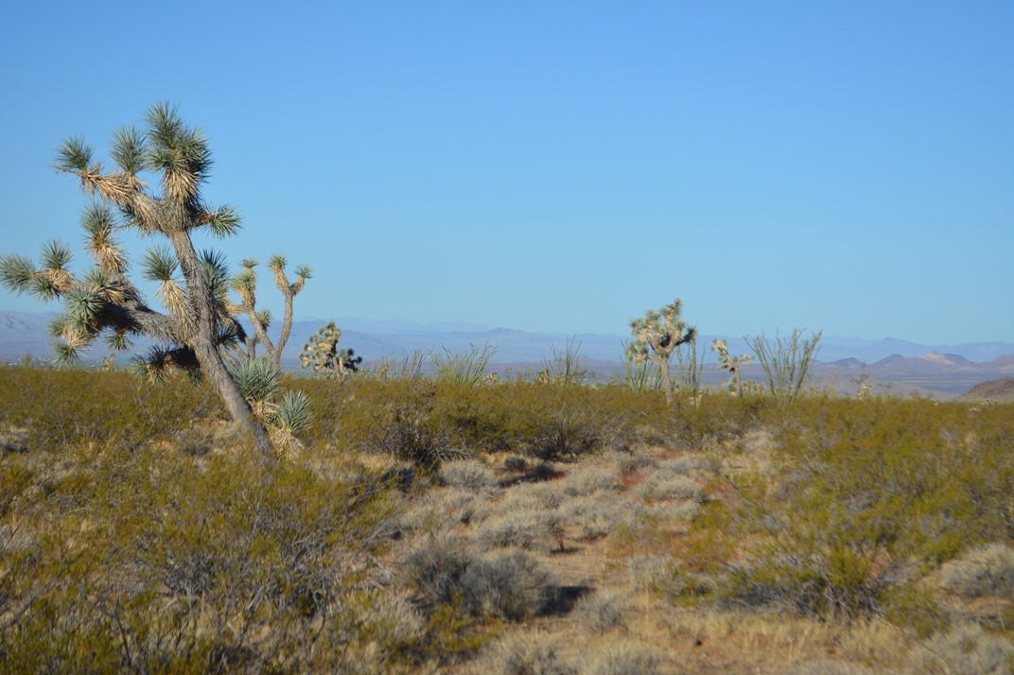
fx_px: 2351
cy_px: 339
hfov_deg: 24.3
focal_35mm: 84
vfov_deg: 16.3
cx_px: 505
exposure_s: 1/1600
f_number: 7.1
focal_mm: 55
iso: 400
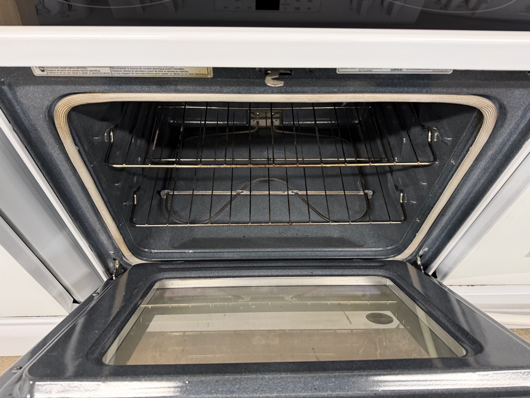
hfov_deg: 71.6
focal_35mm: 24
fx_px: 367
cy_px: 199
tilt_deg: -52.6
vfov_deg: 56.8
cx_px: 265
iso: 320
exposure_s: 1/60
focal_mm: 6.76
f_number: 1.78
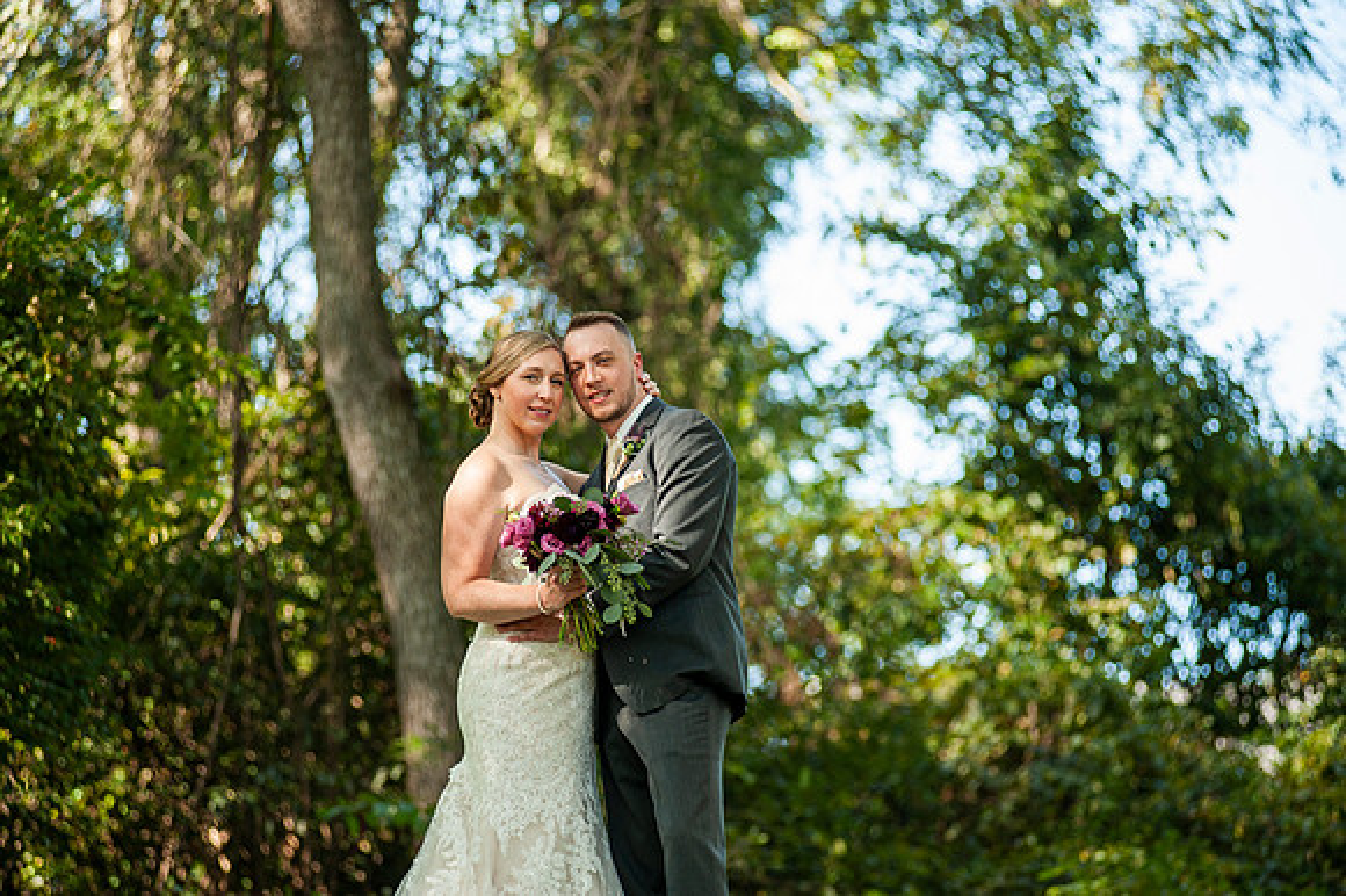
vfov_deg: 8.8
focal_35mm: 155
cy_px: 448
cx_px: 673
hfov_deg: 13.3
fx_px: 5792
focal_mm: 155
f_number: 3.2
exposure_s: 1/320
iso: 160
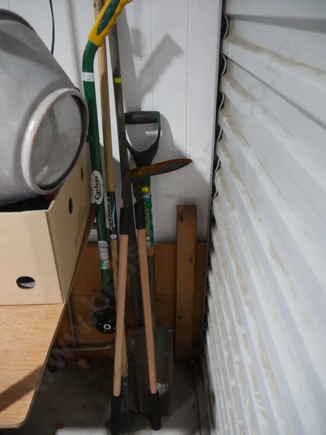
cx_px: 163
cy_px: 218
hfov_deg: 49.7
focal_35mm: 28
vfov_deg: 63.4
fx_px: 352
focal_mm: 14
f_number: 3.5
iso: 1000
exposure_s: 1/60
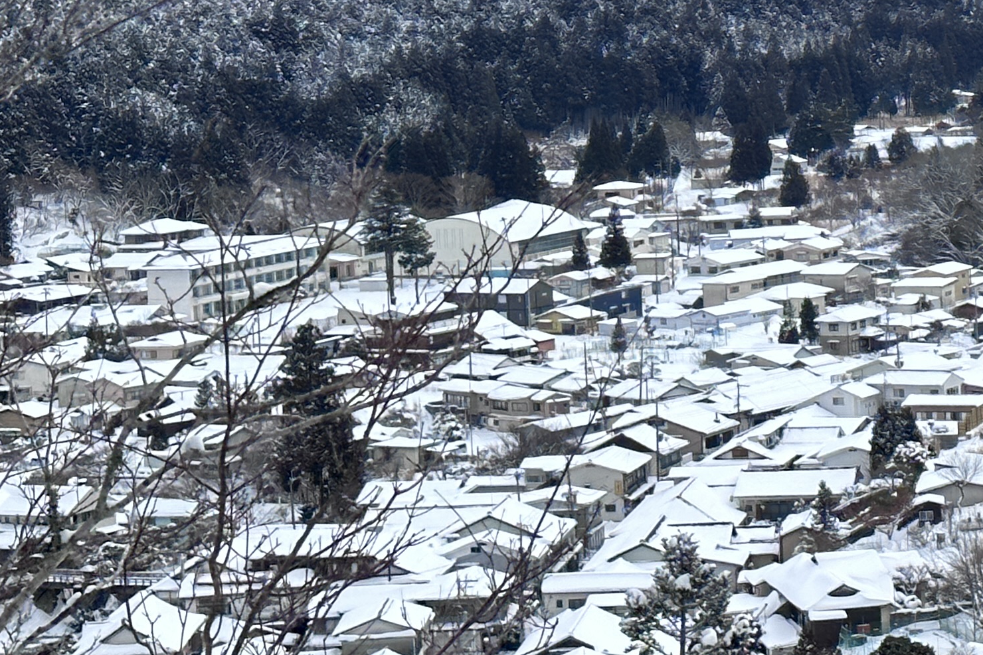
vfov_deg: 10.0
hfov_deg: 15.0
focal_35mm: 136
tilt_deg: -2.5
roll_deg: +2.5
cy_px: 25
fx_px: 3714
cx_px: 751
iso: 64
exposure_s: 1/2597
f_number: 1.78
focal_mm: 6.86
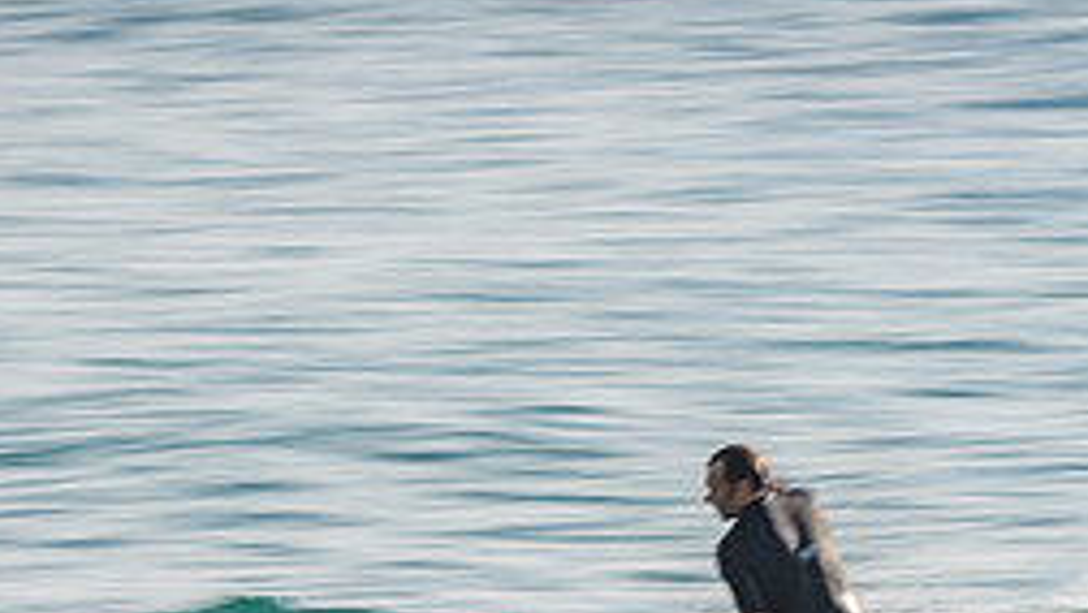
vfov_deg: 1.0
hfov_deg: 1.8
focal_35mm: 1205
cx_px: 544
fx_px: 34778
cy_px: 706
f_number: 13
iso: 31
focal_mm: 500
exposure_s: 1/20
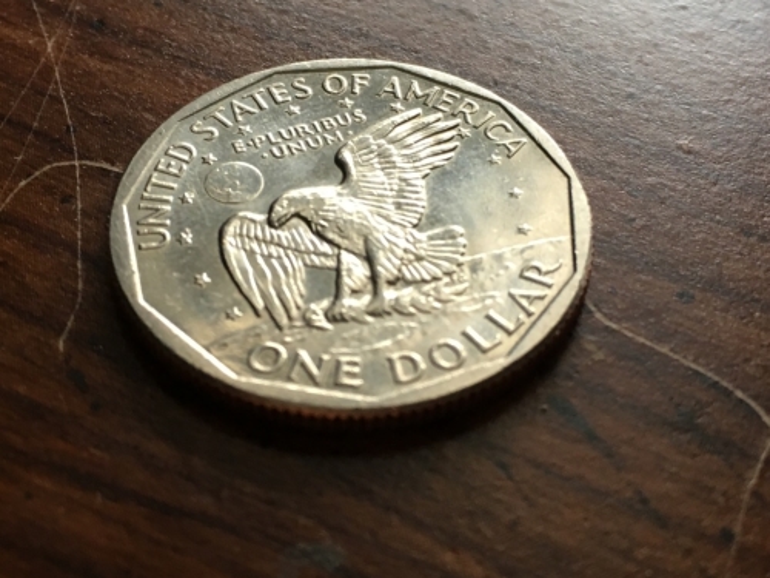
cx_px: 385
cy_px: 289
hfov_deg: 61.7
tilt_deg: -51.2
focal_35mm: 29
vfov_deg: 48.2
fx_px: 645
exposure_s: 1/30
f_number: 2.2
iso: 80
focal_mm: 4.15
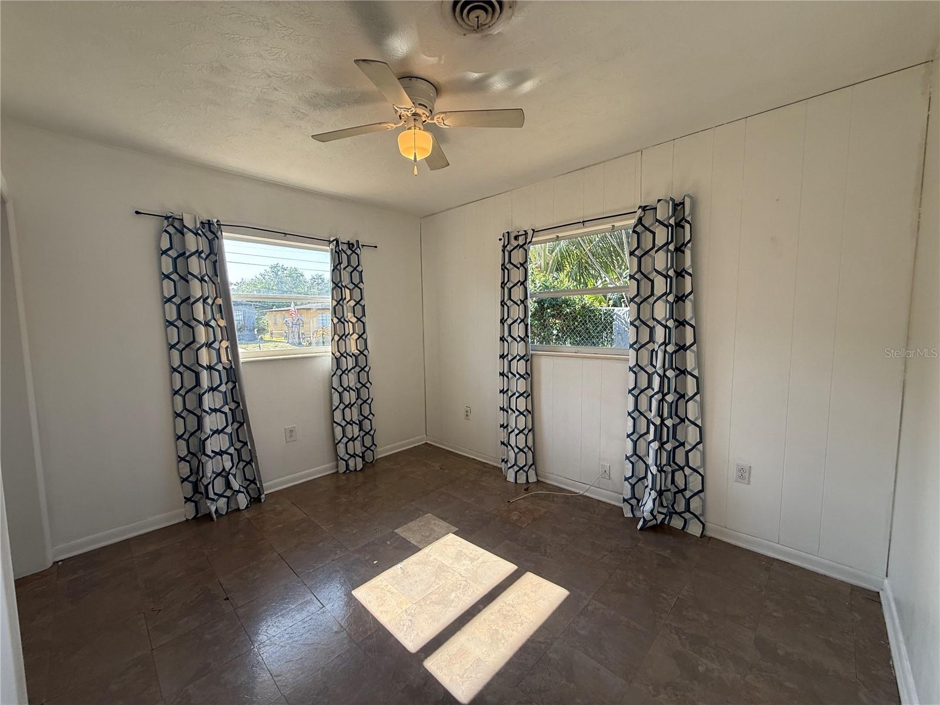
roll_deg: +1.0
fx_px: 380
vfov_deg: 85.7
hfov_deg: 102.1
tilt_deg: -4.9
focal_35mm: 14
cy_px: 352
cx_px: 470
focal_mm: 2.22
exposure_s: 1/198
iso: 64
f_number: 2.2
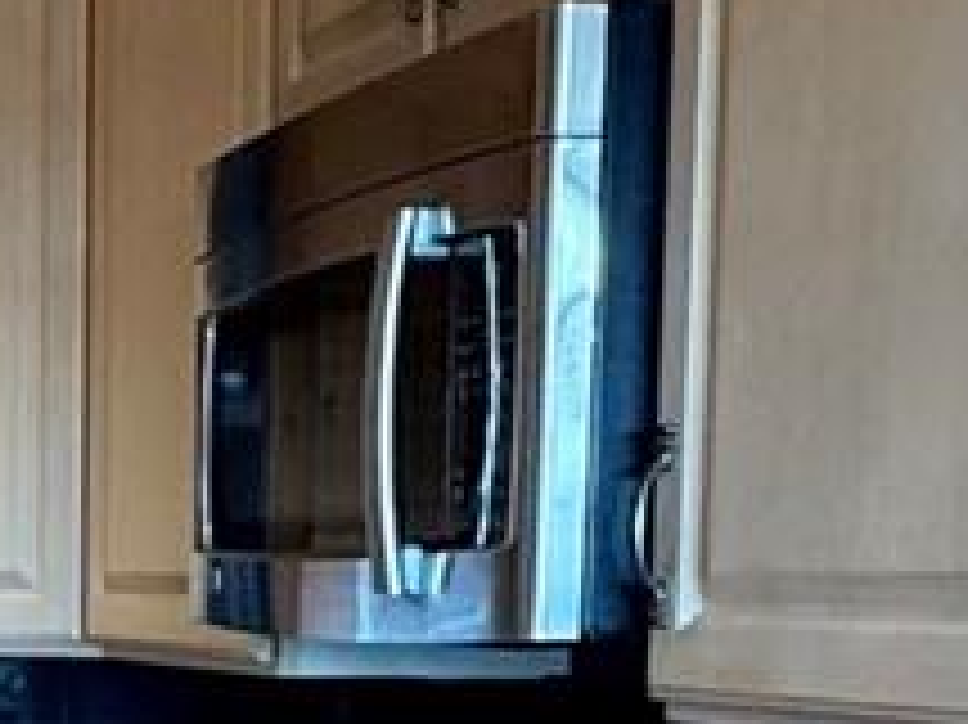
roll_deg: +0.7
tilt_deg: -8.4
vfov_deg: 14.0
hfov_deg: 18.4
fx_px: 2795
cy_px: 1025
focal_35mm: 100
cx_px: -257
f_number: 2.2
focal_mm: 2.22
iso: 250
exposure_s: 1/60
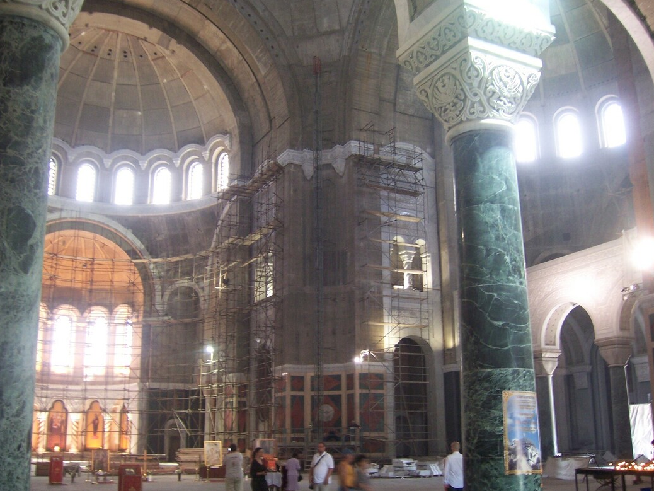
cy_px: 247
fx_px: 699
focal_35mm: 37
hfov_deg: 50.1
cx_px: 332
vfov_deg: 38.7
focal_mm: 6.2
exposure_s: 1/8
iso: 160
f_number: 2.8
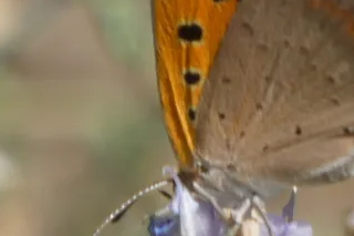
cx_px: 293
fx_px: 19361
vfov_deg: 0.7
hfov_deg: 1.0
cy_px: 74
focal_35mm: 1970
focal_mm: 169.6
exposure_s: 1/160
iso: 80
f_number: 5.6
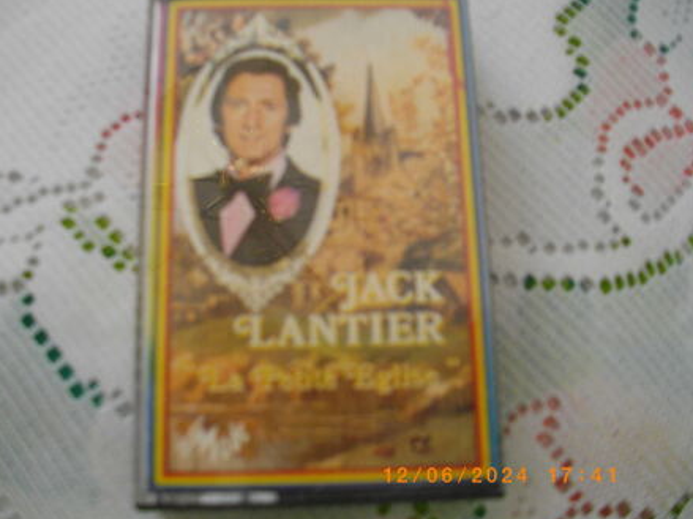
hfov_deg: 52.6
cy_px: 252
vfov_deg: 40.7
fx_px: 700
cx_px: 316
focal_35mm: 35
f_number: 2.9
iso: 200
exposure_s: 1/125
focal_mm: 5.7
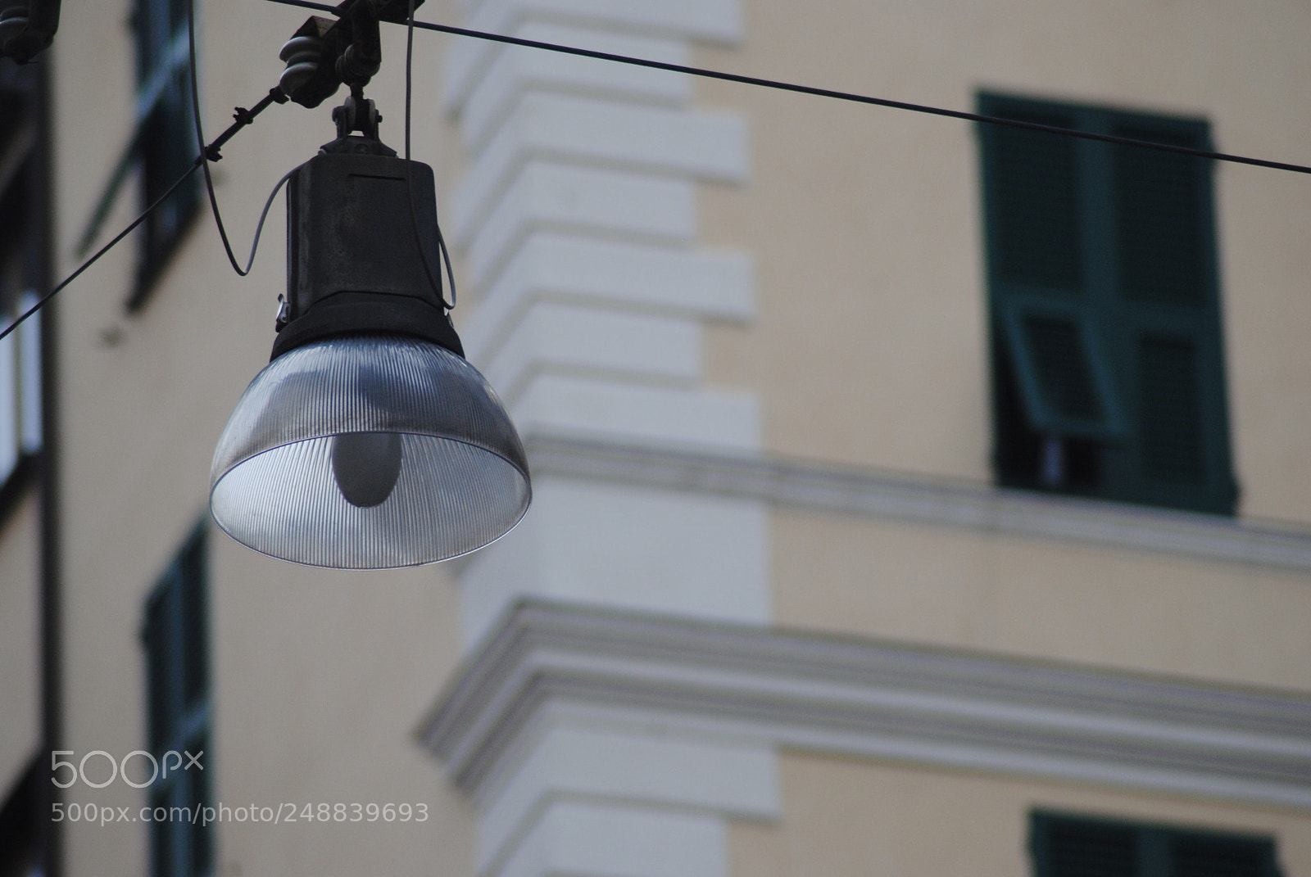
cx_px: 656
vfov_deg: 4.6
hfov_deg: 6.9
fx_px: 10938
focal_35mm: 300
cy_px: 438
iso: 360
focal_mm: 200
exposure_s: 1/500
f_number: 4.8
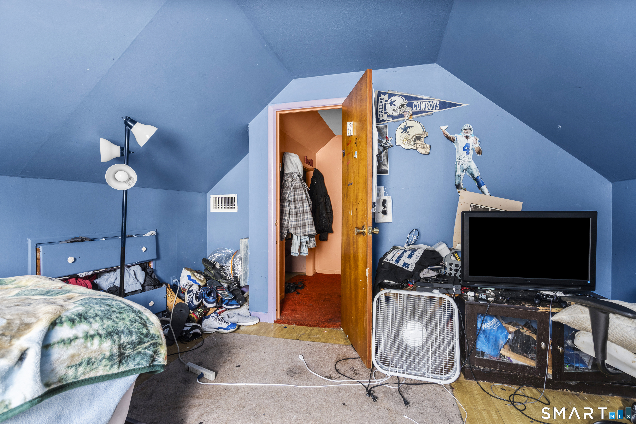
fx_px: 283
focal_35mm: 16
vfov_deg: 73.7
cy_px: 212
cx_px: 318
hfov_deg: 96.7
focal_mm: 16
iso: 200
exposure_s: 6
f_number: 9
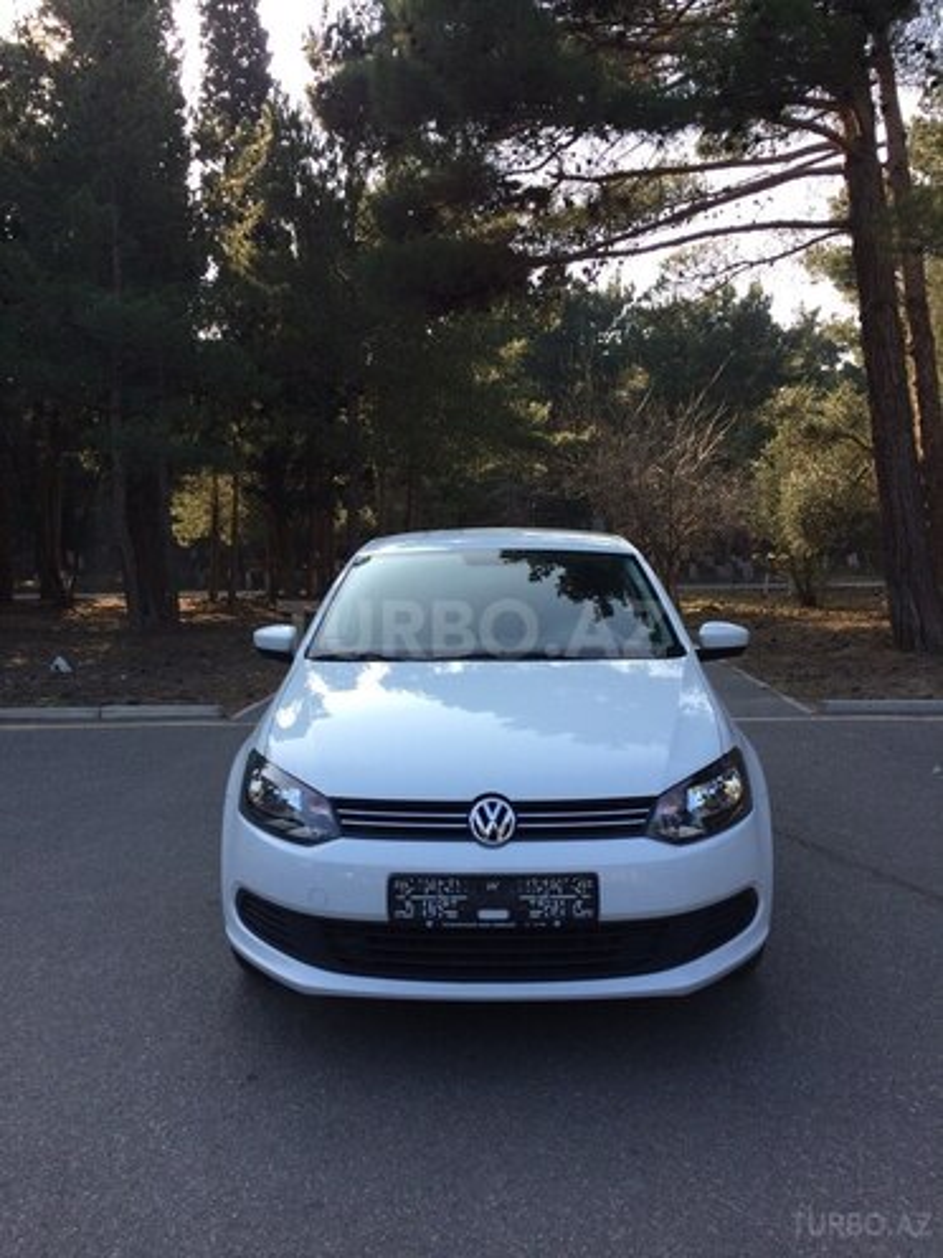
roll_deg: +1.6
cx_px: 472
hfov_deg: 48.2
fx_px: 1053
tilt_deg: -3.1
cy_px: 629
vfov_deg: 61.7
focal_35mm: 29
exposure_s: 1/547
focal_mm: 4.15
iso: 32
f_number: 2.2
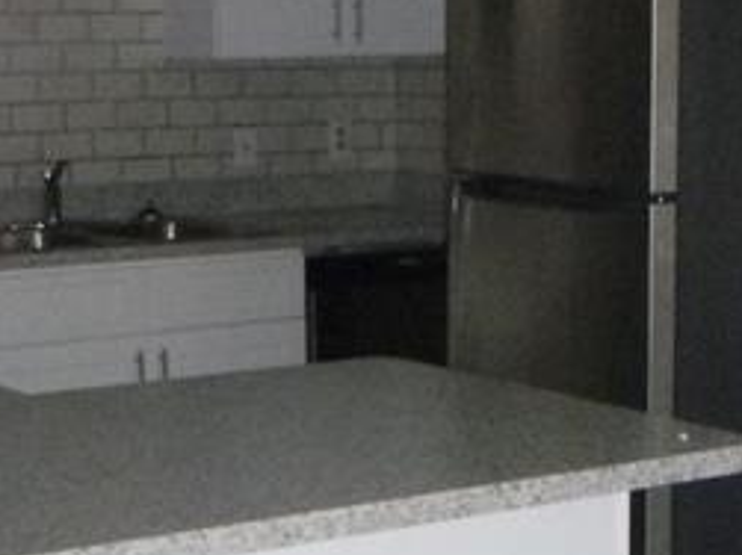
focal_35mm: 102
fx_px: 2185
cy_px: 316
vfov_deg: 14.5
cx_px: 517
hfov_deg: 19.2
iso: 500
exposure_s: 1/60
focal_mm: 4.5
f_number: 3.9
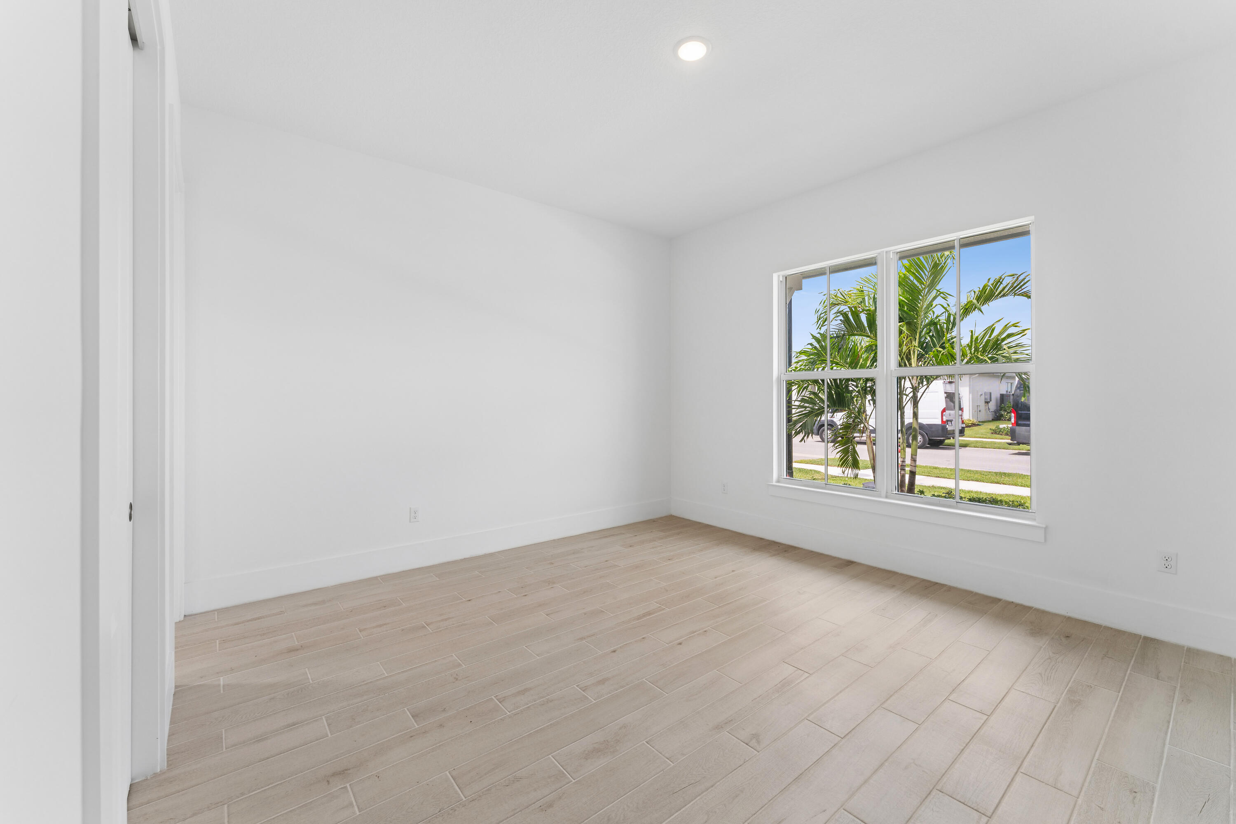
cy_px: 412
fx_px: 481
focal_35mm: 14
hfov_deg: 104.3
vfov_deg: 81.2
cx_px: 618
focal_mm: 14
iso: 200
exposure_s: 1/50
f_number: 8
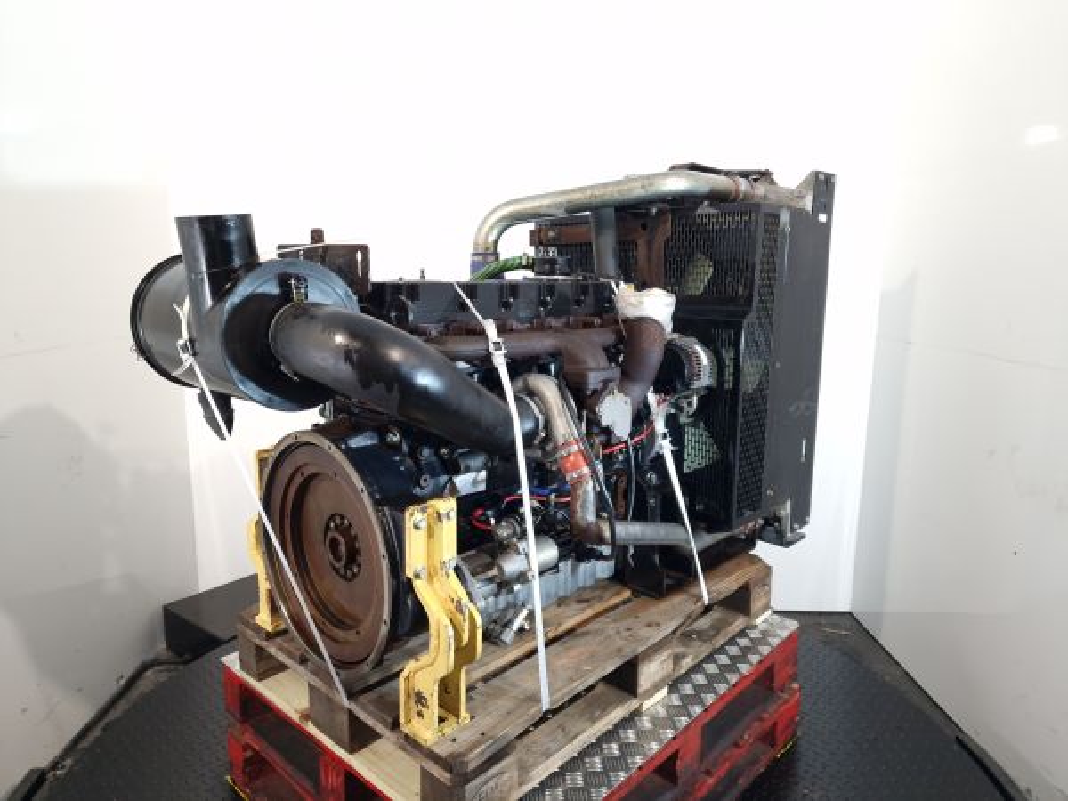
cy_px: 400
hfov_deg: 73.9
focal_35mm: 23
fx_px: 710
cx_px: 534
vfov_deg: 58.9
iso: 125
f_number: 1.8
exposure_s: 1/50
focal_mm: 6.4
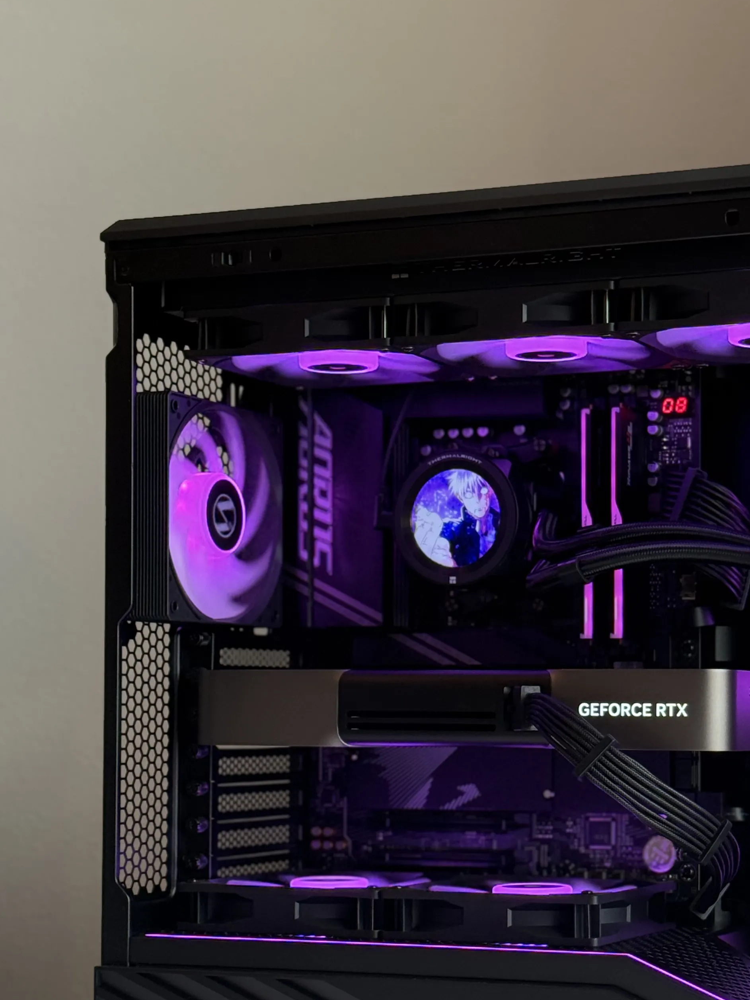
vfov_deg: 25.2
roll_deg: -1.5
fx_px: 2224
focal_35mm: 77
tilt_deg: +2.2
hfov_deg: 19.0
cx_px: 576
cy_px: 663
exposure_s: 1/120
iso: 200
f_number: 1.78
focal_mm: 6.76
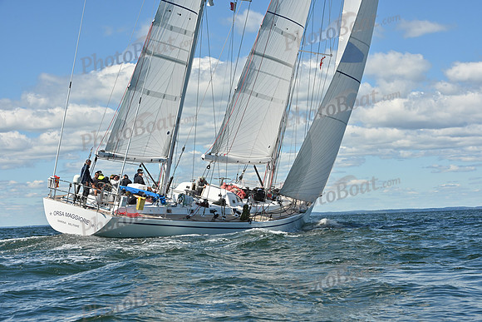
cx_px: 241
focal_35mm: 70
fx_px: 937
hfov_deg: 28.8
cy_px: 161
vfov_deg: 19.5
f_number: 11
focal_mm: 70
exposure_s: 1/800
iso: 320
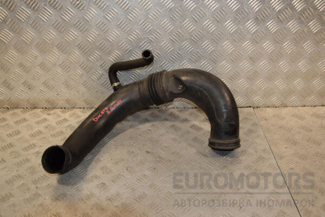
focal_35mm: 38
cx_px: 162
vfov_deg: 35.5
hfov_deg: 51.3
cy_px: 108
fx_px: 339
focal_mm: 25
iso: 800
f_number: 6.3
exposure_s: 1/200
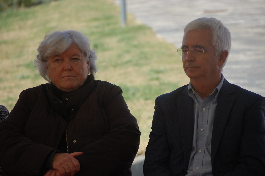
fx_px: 1346
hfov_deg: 11.2
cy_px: 88
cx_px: 132
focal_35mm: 183
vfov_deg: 7.5
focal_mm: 122
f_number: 5
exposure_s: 1/500
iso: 200
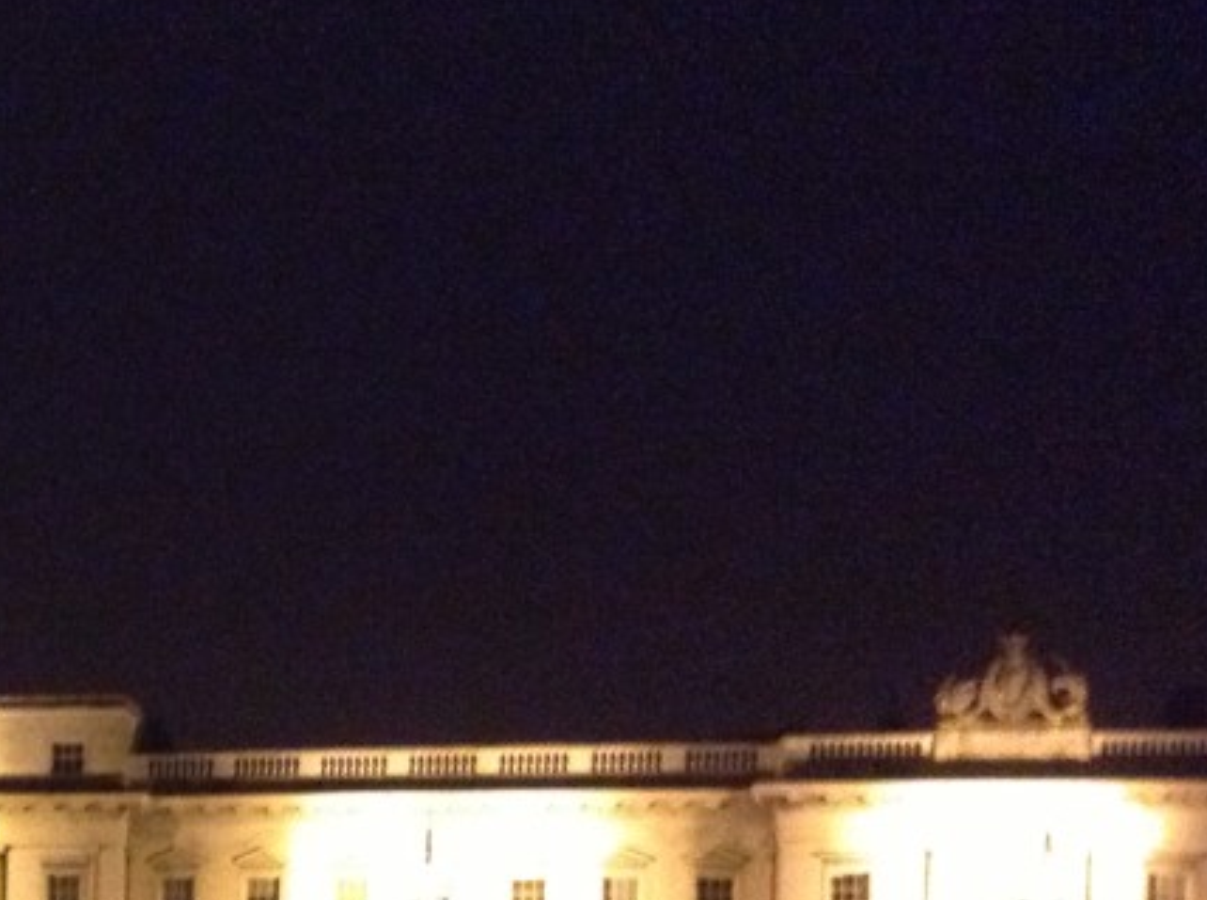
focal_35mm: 79
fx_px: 2748
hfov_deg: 23.1
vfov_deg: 17.8
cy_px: 1050
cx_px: -172
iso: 640
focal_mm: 3.3
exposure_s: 1/15
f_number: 2.4
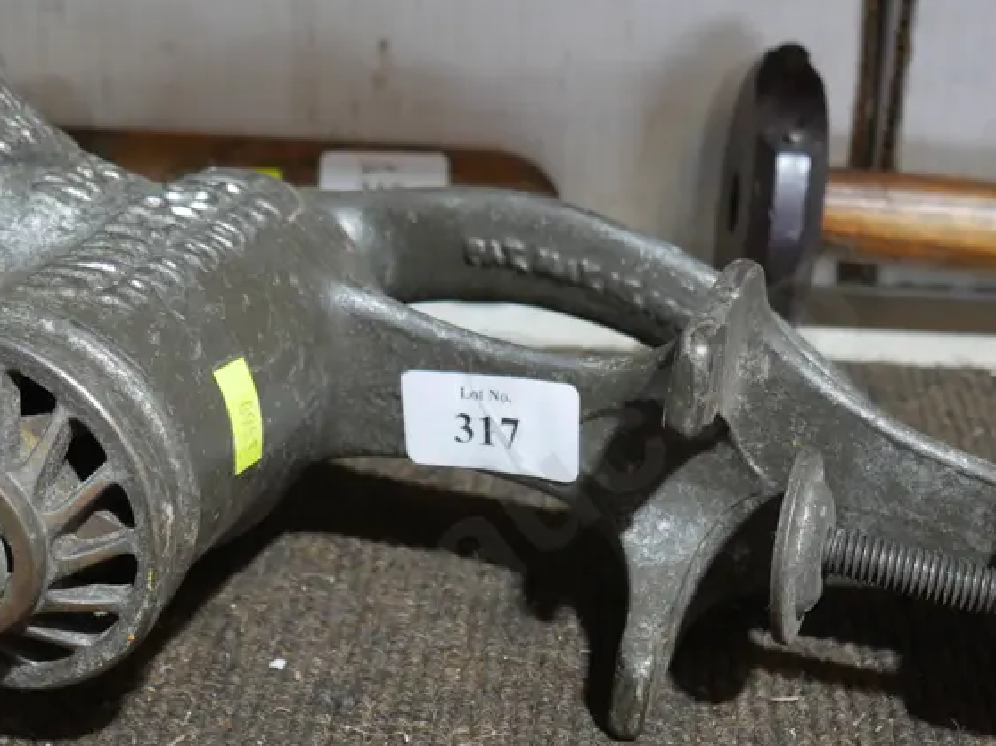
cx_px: 561
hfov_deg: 29.4
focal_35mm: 66
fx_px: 1899
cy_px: 494
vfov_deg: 22.2
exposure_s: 1/60
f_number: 4
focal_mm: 18
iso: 1000
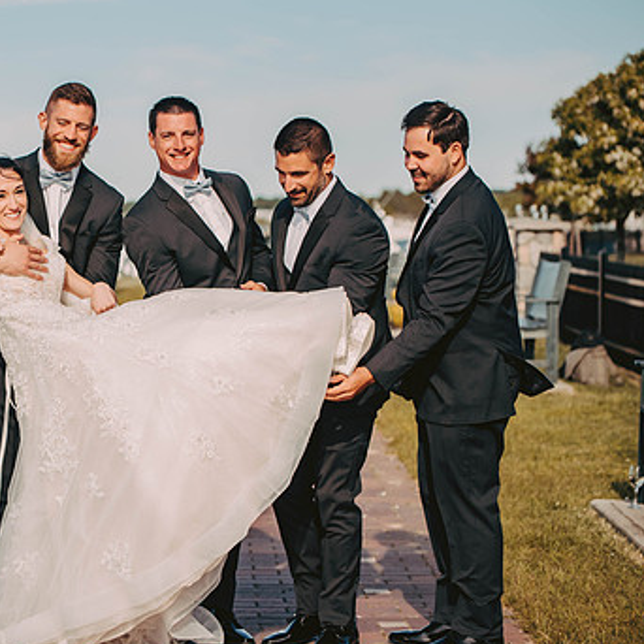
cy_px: 295
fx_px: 2126
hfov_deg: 17.1
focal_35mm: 101
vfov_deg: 17.2
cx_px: 117
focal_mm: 70
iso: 500
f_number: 2.8
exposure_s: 1/4000
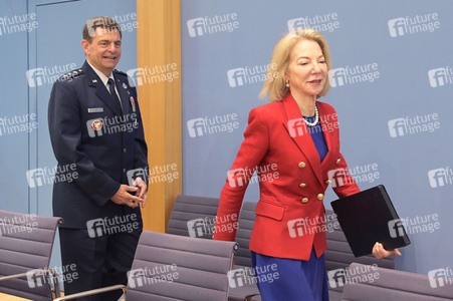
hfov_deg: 43.6
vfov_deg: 29.8
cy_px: 150
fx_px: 566
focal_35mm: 45
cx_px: 226
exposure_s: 1/400
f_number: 5.6
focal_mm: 45
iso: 5000
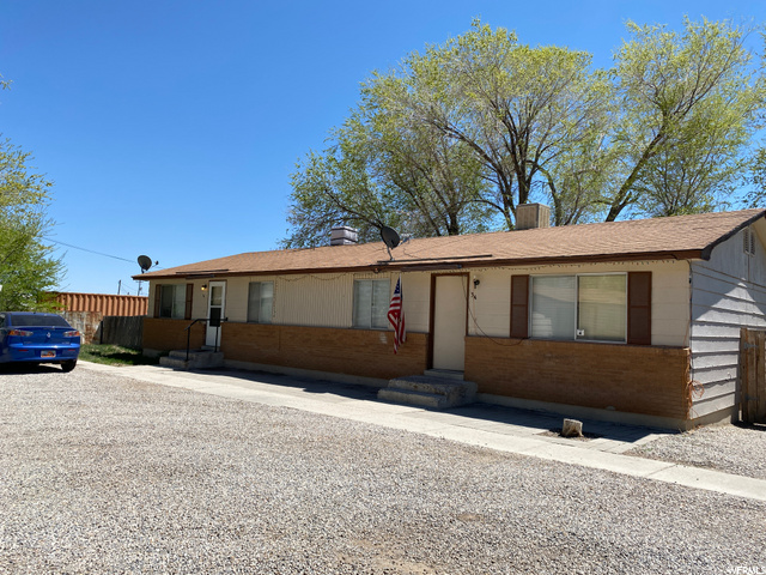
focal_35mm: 26
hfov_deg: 67.3
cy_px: 288
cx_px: 383
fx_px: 575
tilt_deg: +3.9
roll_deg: -3.5
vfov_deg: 53.1
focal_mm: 4.25
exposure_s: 1/3401
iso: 32
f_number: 1.8
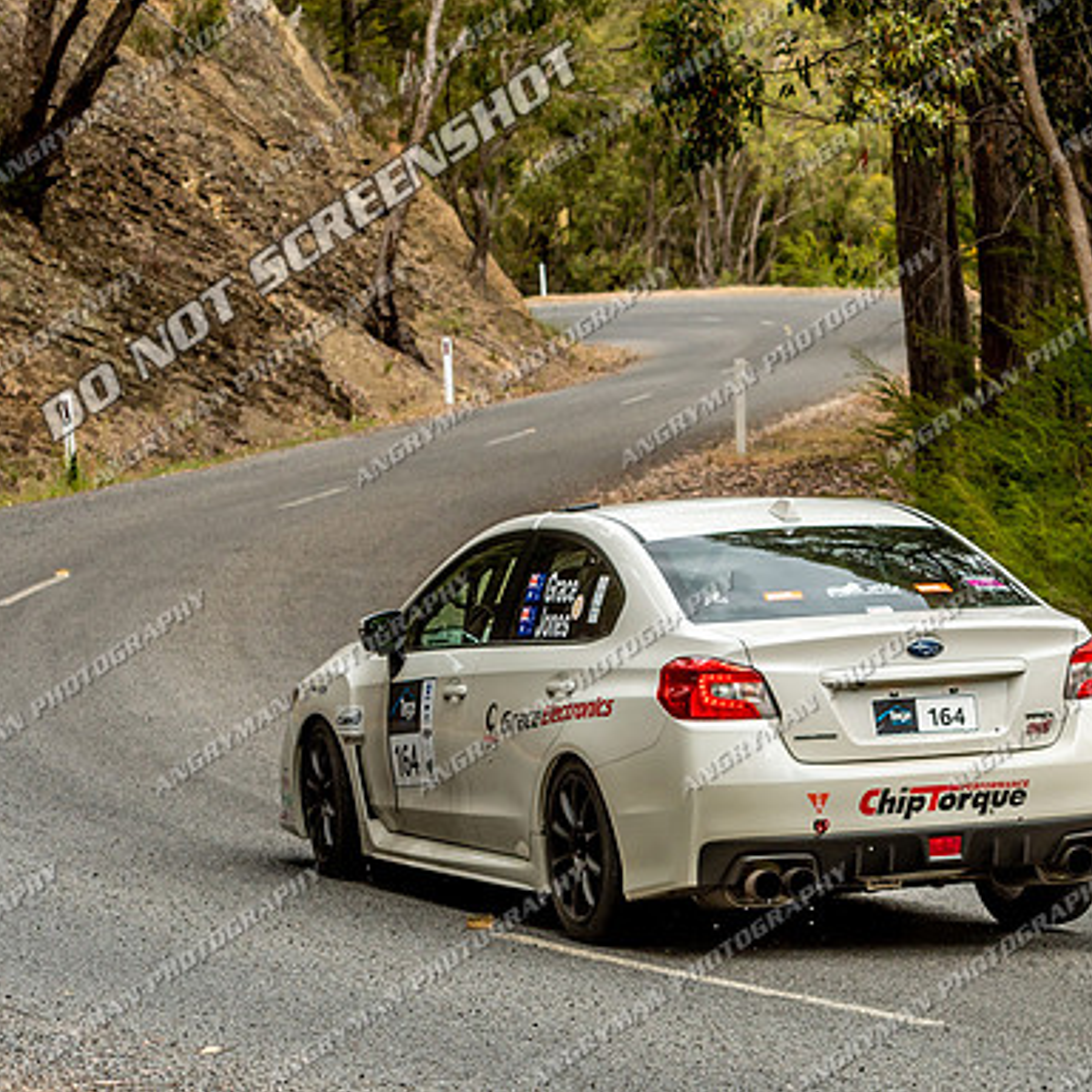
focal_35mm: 154
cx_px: 762
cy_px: 545
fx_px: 5496
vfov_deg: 11.3
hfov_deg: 11.3
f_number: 4.5
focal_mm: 80
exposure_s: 1/1250
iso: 250
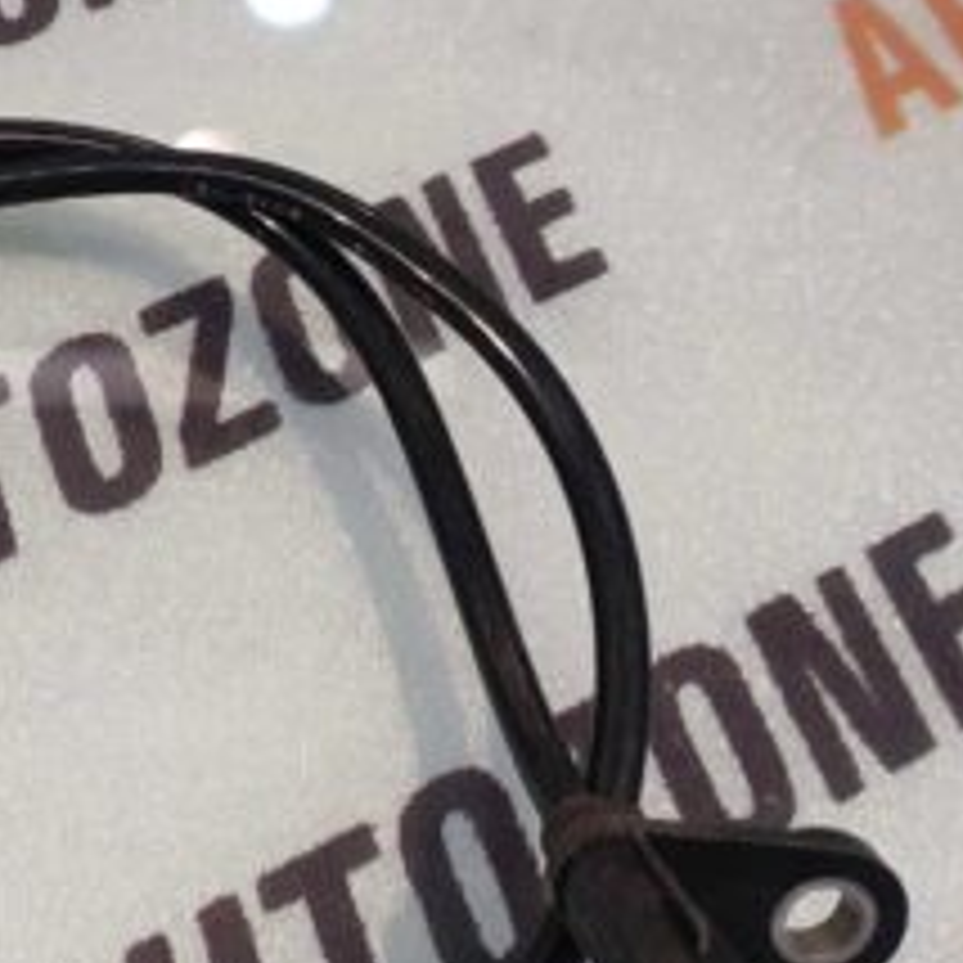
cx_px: -328
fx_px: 1700
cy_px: 488
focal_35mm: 54
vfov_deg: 31.6
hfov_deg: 26.3
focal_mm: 4.74
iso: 257
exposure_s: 1/50
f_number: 1.79
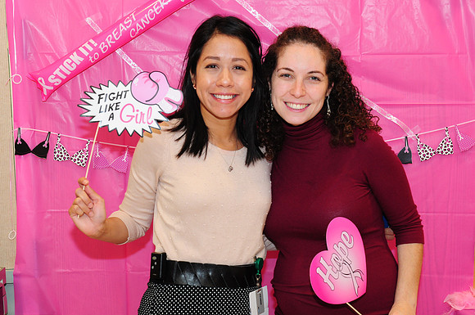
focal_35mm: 66
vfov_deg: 20.6
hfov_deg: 30.6
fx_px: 870
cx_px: 238
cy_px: 158
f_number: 5.6
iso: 640
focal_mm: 44
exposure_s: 1/60
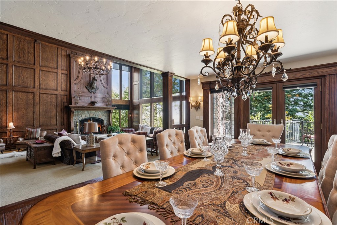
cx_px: 168
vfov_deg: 71.4
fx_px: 156
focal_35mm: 17
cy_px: 112
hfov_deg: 94.3
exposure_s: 1/2
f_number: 13
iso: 100
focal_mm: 16.7
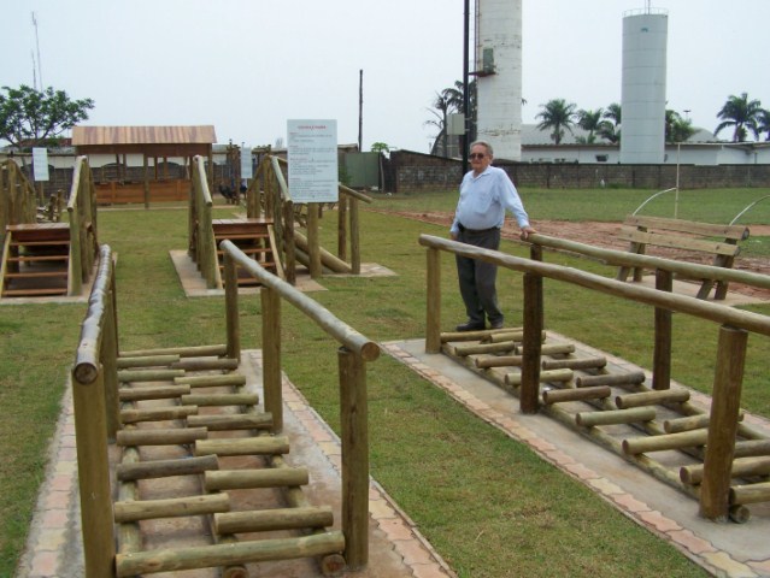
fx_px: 846
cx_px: 385
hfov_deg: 49.0
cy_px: 289
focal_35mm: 38
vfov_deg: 37.8
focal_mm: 6.3
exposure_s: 1/800
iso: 80
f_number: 4
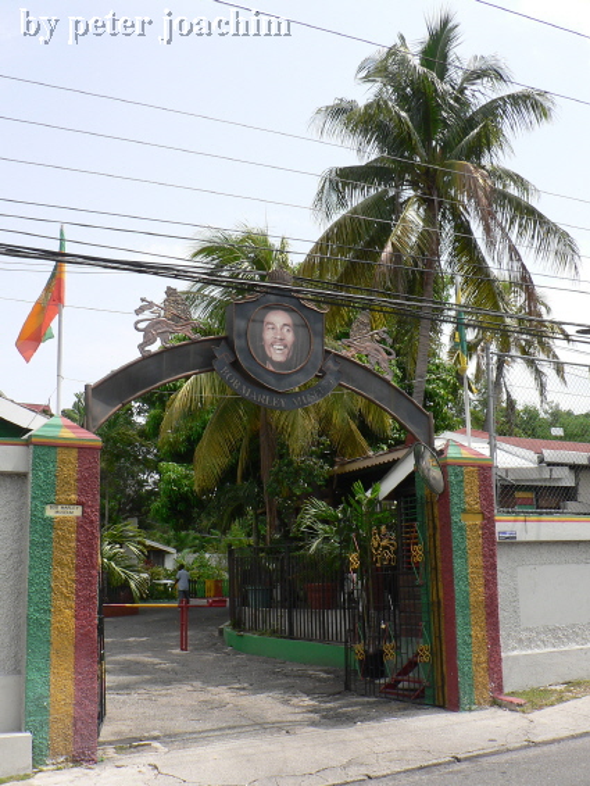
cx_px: 295
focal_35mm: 35
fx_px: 795
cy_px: 393
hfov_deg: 40.7
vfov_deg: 52.6
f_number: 4
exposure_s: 1/320
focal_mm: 6
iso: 64
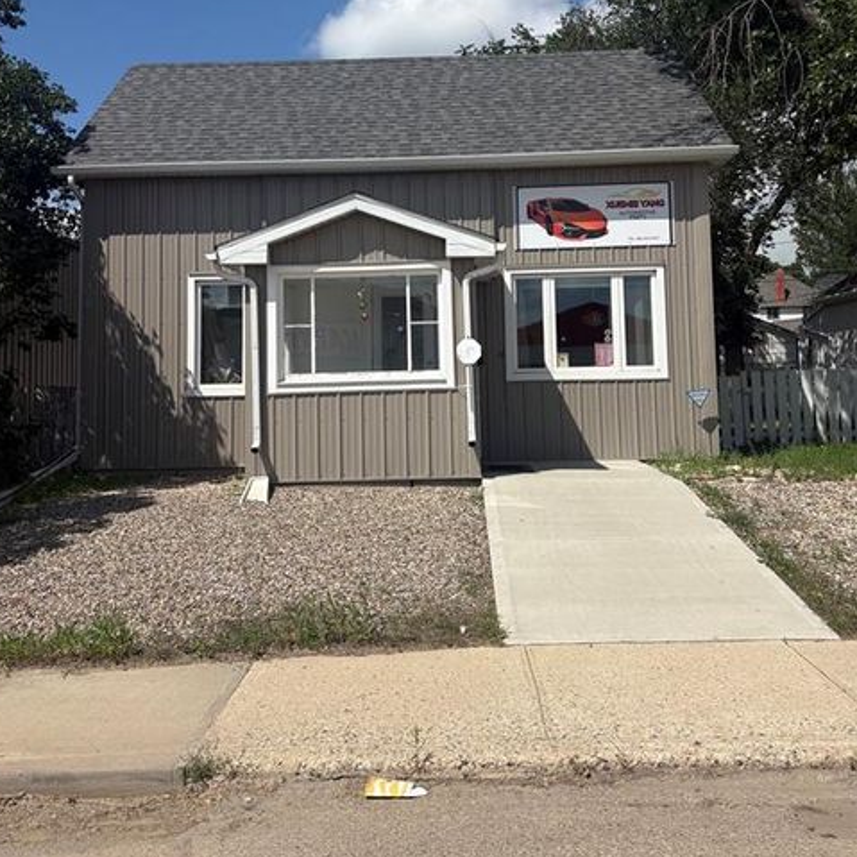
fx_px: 896
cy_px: 321
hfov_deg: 51.1
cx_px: 420
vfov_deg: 50.6
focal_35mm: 32
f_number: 1.6
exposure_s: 1/6329
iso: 50
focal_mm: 5.96
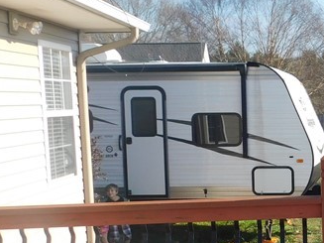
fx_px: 674
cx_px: 402
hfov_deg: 24.2
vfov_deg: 20.3
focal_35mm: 72
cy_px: 169
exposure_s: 1/1000
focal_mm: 4
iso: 125
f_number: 3
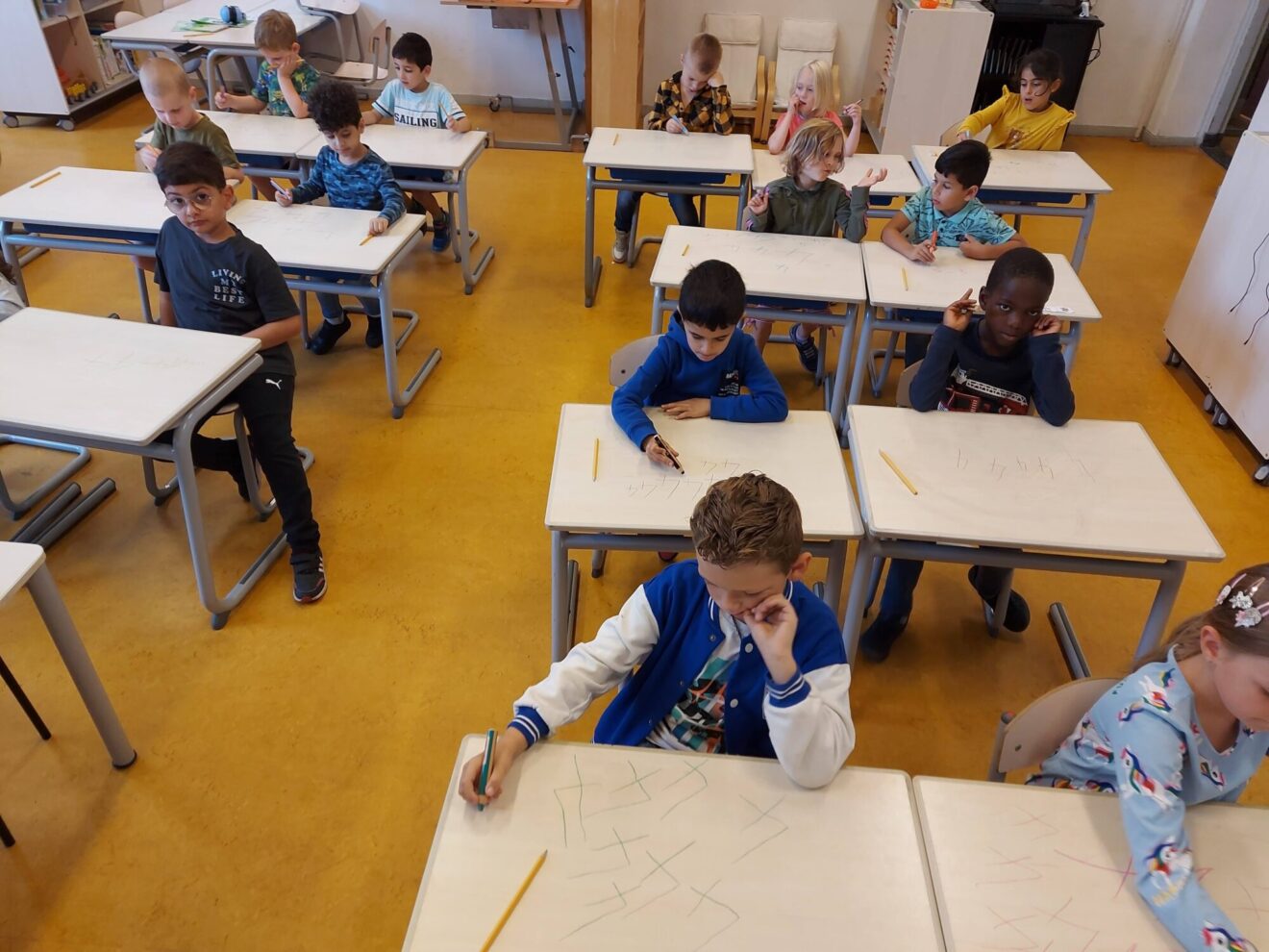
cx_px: 634
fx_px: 880
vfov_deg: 56.8
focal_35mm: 24
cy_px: 476
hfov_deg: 71.6
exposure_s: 1/50
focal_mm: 5.23
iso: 100
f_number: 1.8
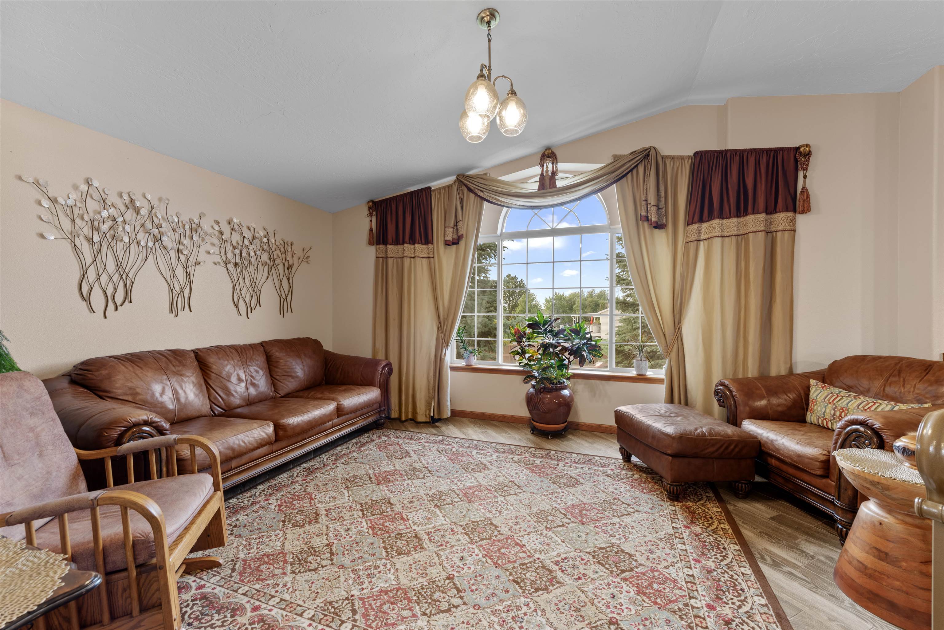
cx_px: 472
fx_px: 367
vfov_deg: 81.2
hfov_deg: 104.2
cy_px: 315
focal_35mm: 14
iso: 100
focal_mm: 14
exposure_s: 1.3
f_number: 8
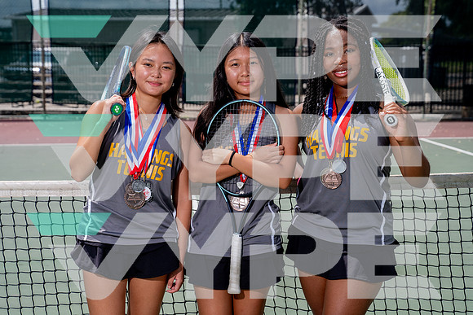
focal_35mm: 71
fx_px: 935
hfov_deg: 28.4
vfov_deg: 19.2
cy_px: 158
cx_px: 236
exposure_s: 1/640
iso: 100
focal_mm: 70
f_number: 6.3
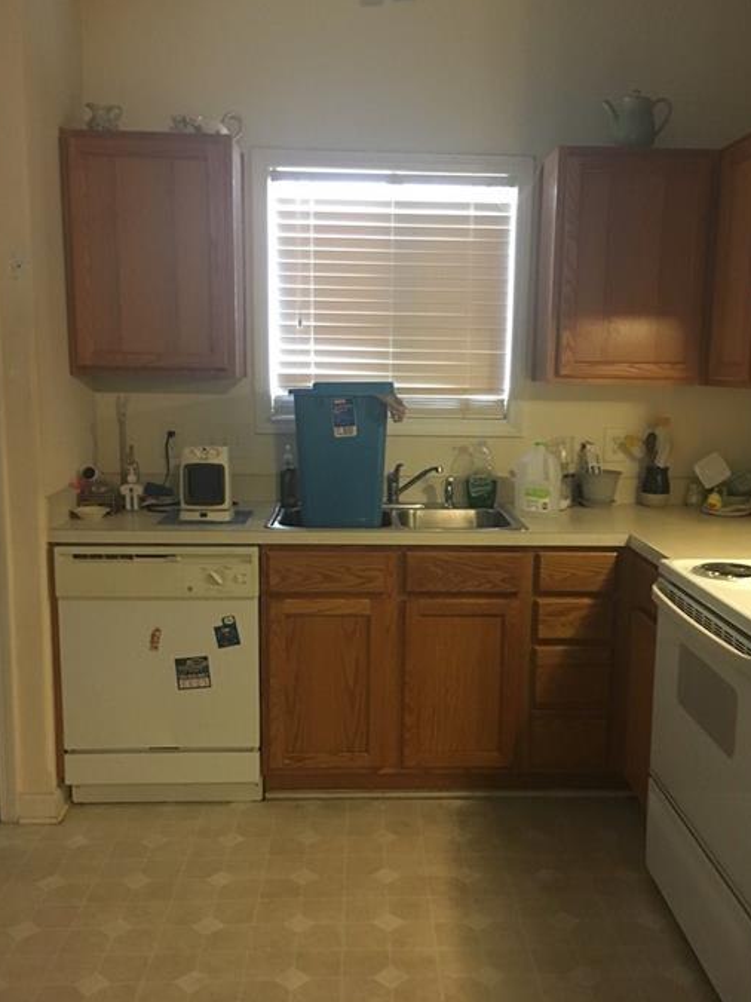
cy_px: 518
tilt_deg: -8.2
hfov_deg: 42.9
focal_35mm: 33
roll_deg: -0.3
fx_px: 955
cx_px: 413
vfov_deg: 55.3
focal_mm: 4.15
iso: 200
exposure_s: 1/24
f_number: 2.2
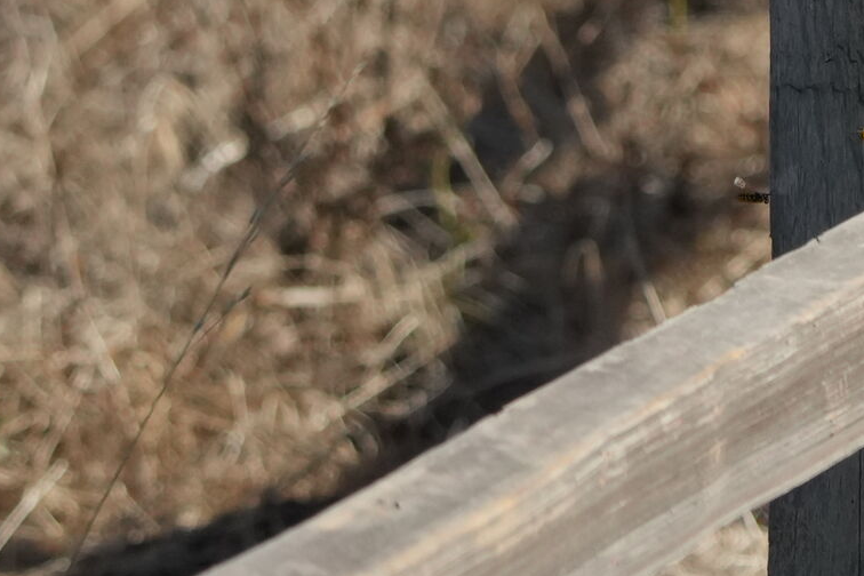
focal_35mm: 606
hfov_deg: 3.4
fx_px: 14543
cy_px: -390
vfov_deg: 2.3
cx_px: 2018
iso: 800
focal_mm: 106
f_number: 5.6
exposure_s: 1/2500
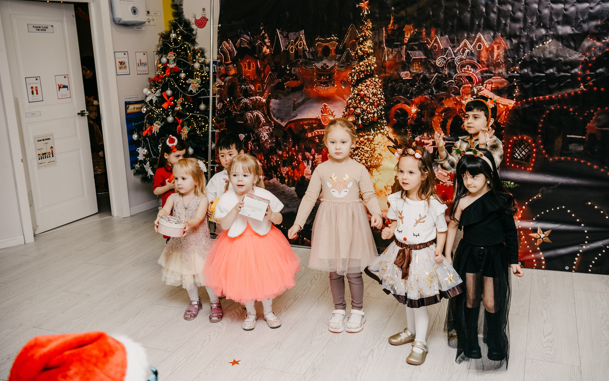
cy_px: 180
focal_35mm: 36
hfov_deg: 54.0
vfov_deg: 35.3
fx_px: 598
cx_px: 316
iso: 320
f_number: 4.5
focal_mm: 34
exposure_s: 1/160
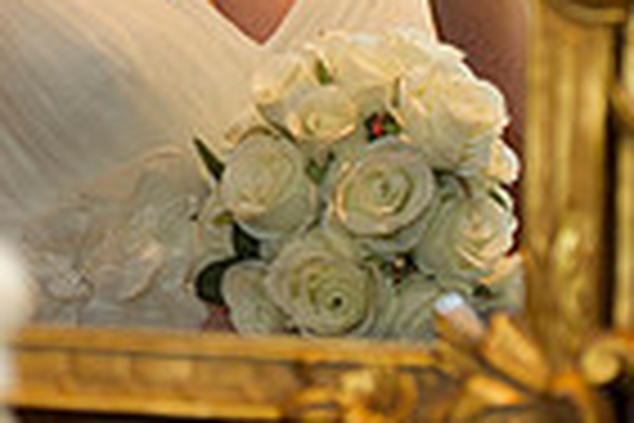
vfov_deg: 2.9
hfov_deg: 4.3
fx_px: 8382
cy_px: -306
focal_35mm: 476
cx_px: -292
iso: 1250
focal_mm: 116
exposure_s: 1/100
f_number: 2.8
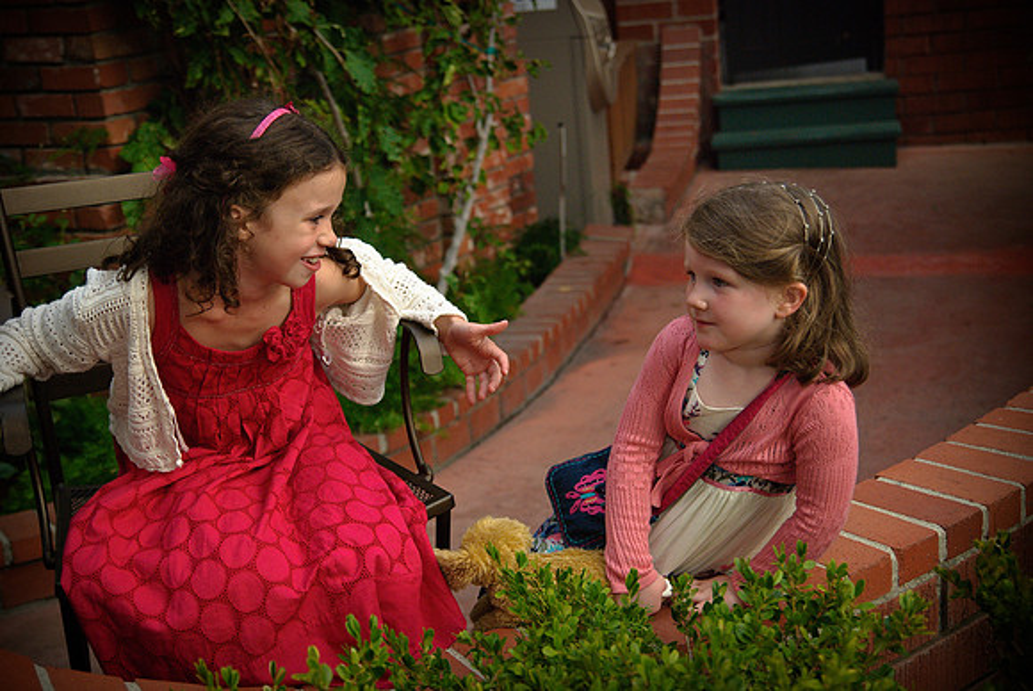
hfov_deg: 35.0
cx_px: 516
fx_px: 1637
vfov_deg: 23.8
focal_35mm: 57
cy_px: 346
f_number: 3.5
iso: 500
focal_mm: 38
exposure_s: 1/800
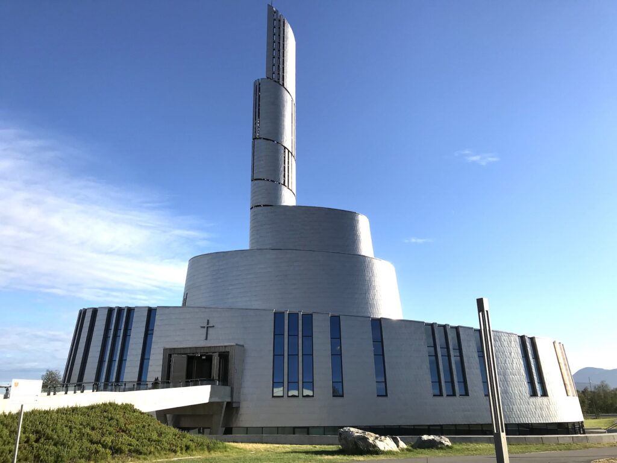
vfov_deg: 49.7
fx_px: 499
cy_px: 232
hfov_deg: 63.4
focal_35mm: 28
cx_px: 308
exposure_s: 1/2398
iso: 20
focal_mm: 3.99
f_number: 1.8
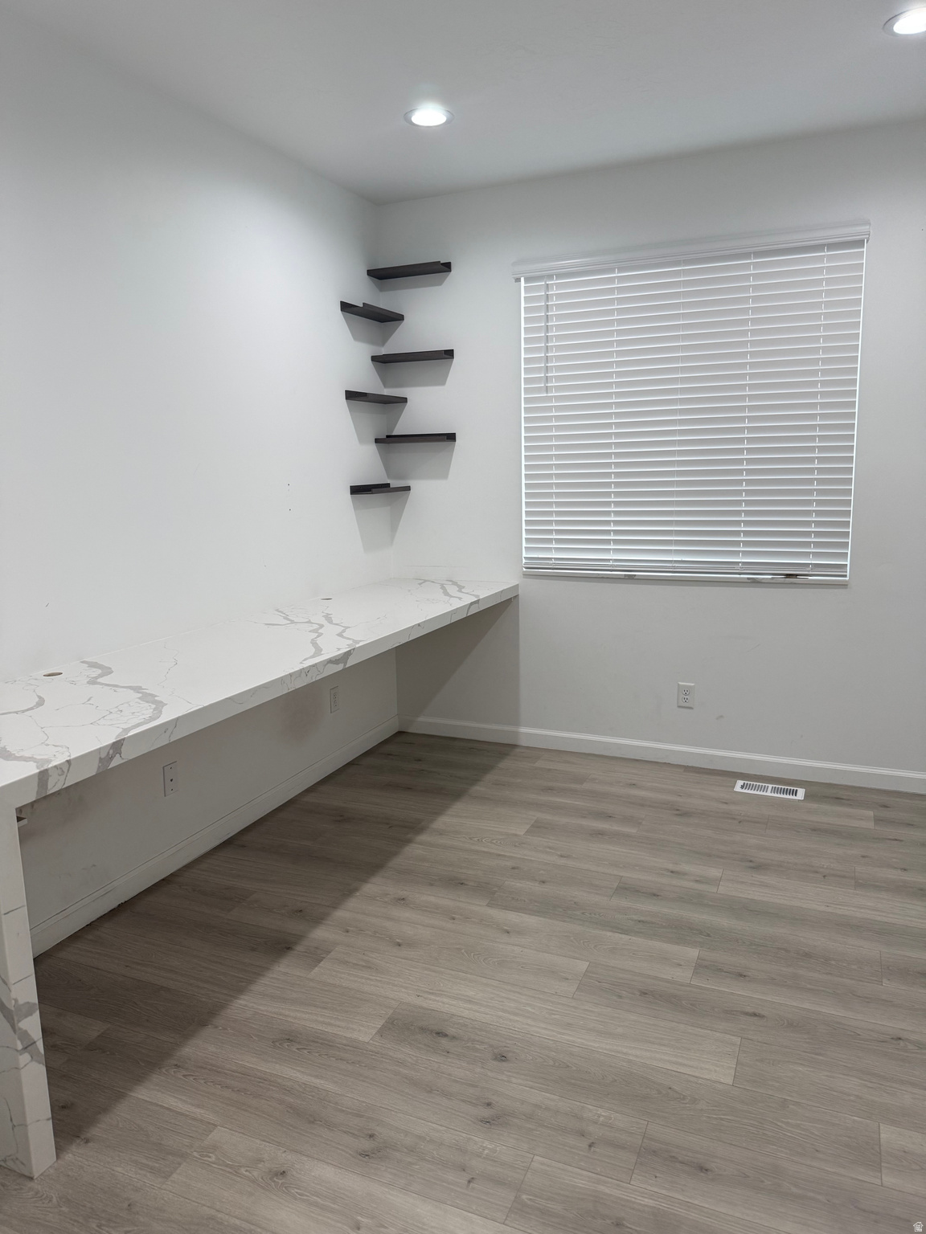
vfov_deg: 71.6
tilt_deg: -8.3
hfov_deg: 56.8
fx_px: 856
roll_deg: +0.7
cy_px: 617
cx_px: 463
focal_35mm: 24
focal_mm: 6.76
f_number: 1.78
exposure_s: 1/120
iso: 125
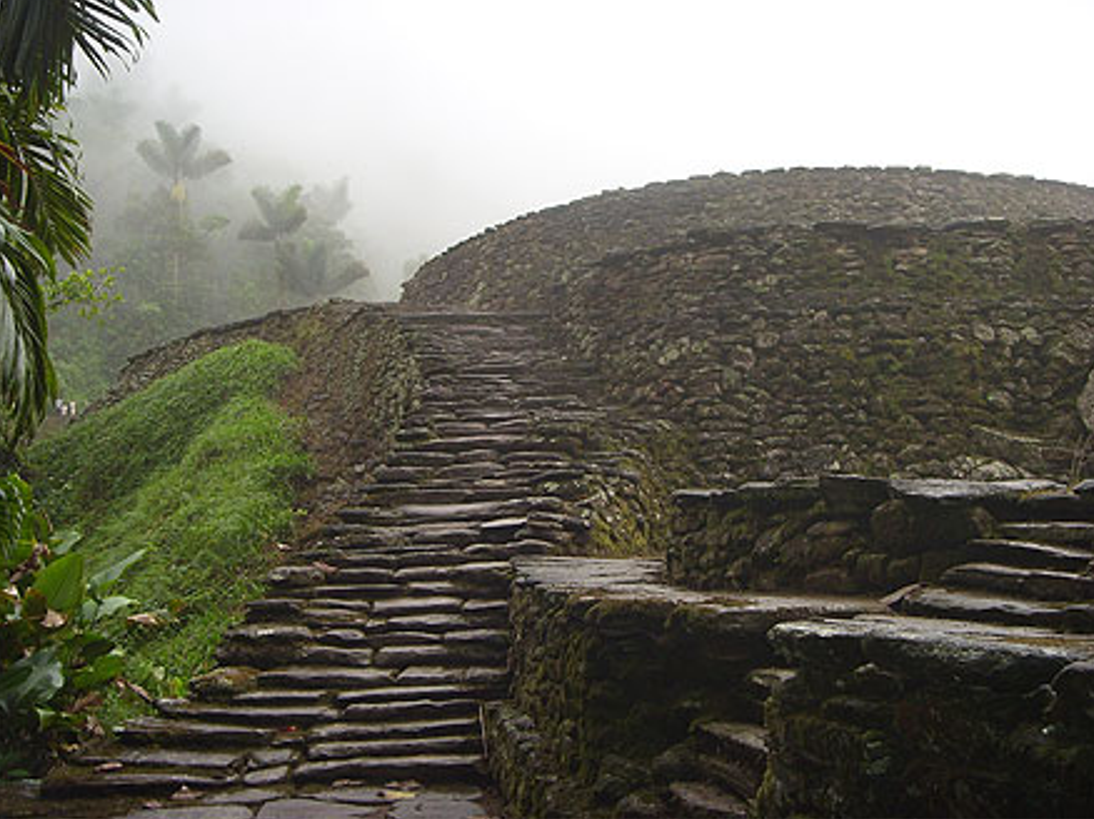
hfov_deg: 51.4
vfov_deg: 39.6
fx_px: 1137
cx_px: 549
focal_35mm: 36
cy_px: 401
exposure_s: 1/30
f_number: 3.6
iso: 50
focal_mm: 7.28
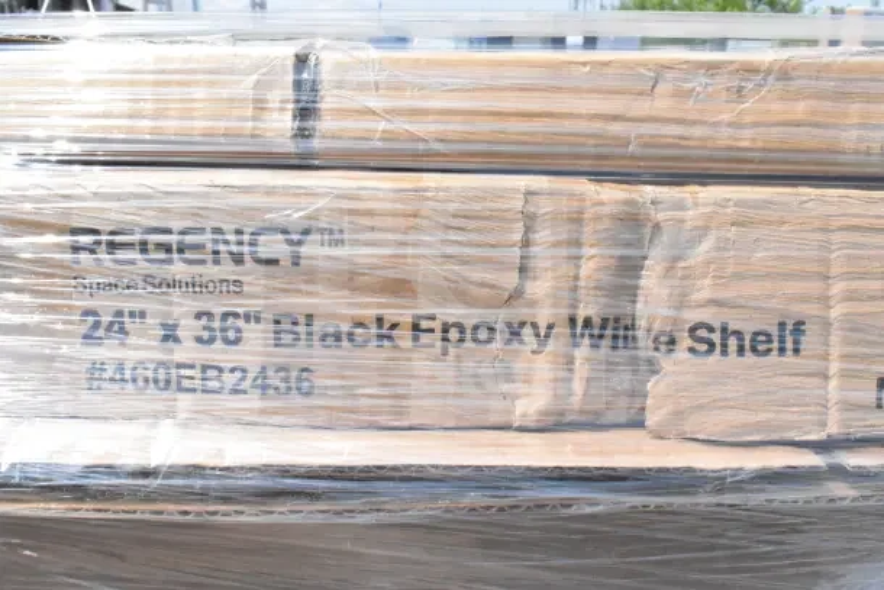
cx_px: 442
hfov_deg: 53.1
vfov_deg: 36.9
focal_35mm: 36
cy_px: 295
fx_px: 884
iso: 6400
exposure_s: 1/1600
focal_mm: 24
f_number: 20
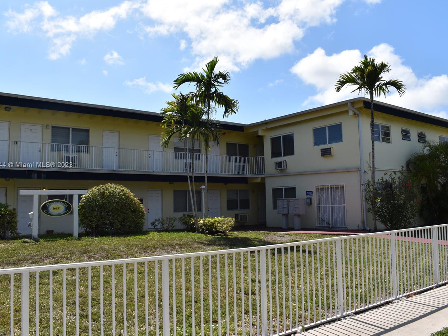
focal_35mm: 30
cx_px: 228
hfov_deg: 60.0
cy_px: 165
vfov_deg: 46.8
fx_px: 388
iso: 100
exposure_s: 1/200
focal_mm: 18
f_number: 11
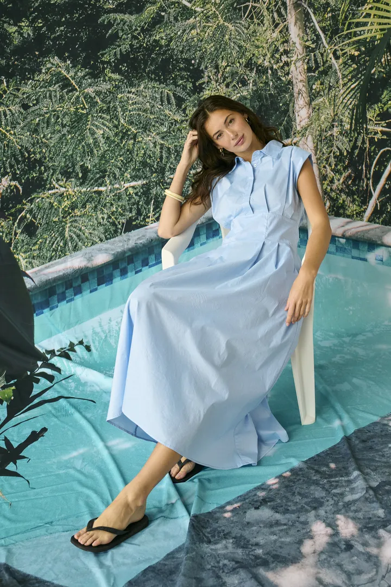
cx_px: 196
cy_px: 294
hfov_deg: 27.0
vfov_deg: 39.6
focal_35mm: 50
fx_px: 815
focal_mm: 50
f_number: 5.6
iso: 800
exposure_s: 1/100
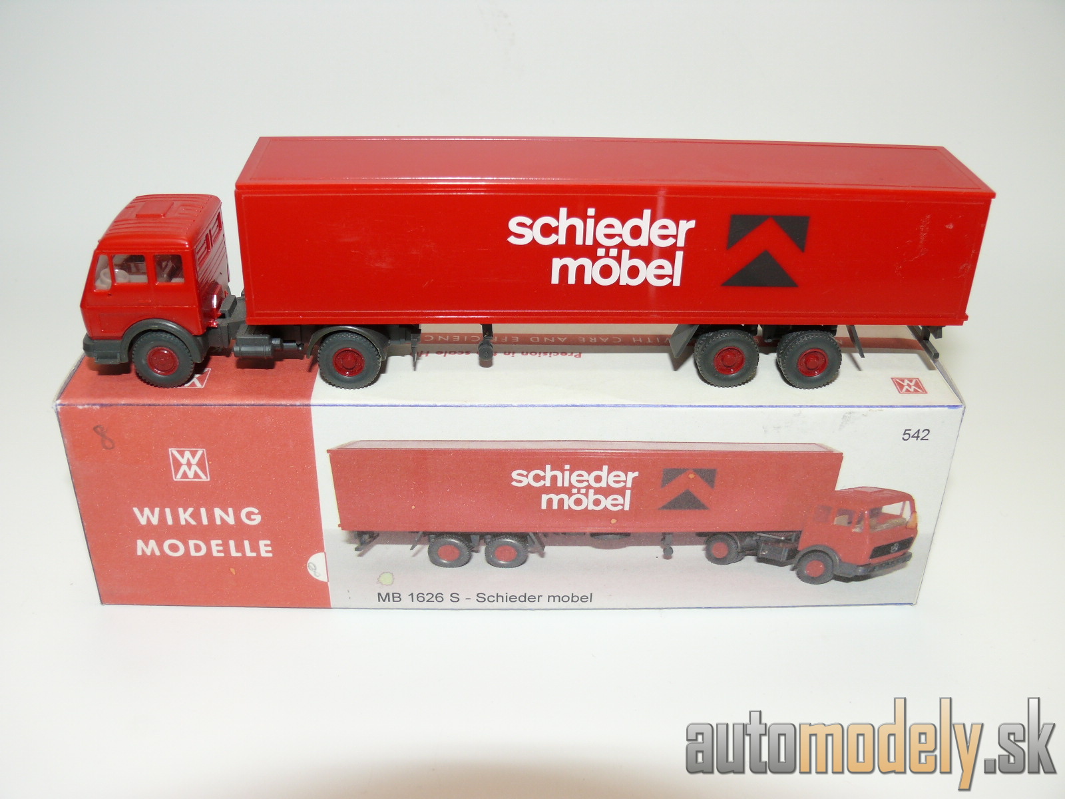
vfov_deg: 39.7
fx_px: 1108
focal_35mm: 36
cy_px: 400
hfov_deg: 51.4
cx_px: 532
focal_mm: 7.6
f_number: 4
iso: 100
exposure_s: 1/30
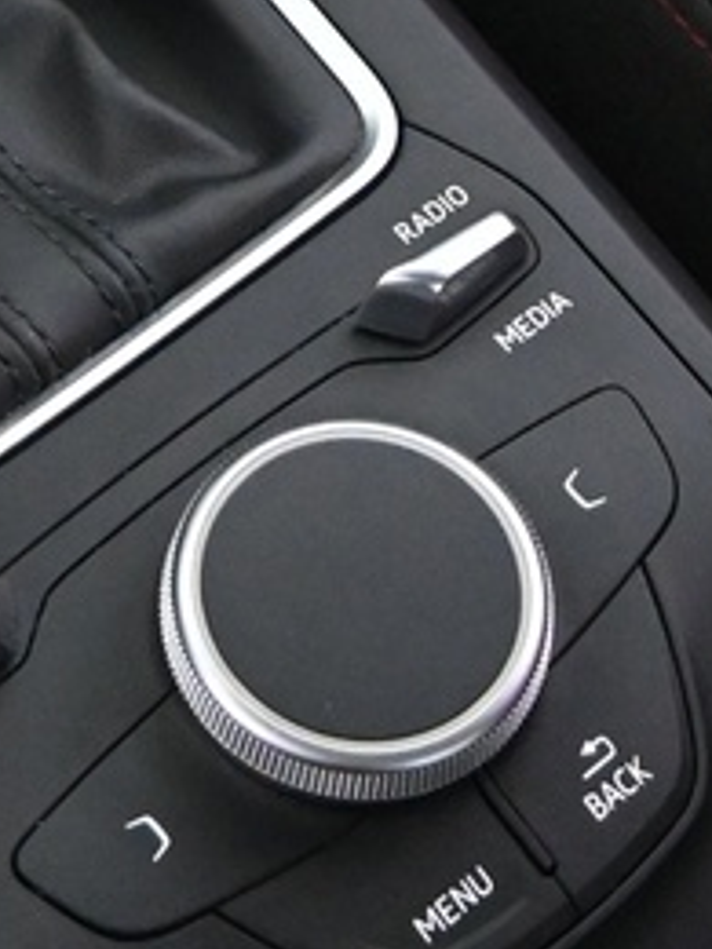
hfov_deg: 10.3
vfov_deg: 13.0
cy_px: -464
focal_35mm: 144
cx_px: 153
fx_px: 3949
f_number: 3.5
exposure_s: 1/25
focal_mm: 16
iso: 4500
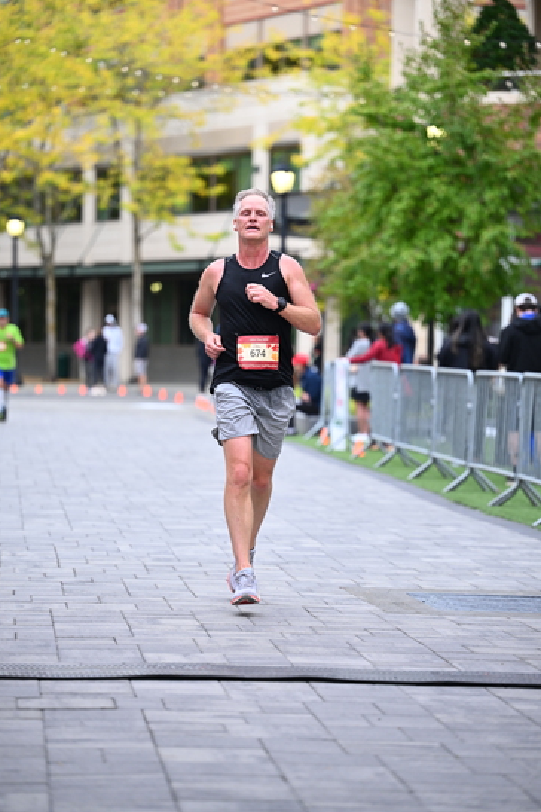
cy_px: 407
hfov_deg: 10.9
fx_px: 2840
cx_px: 271
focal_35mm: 126
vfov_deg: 16.3
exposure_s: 1/1600
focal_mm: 125
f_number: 2.8
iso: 1000
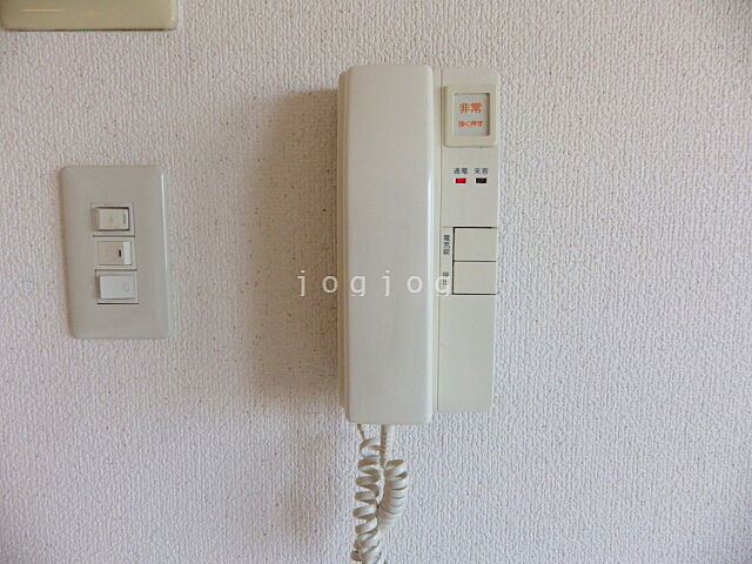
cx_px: 376
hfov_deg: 76.4
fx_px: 478
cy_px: 282
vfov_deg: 61.1
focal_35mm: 22
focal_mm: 4
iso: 100
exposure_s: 1/45
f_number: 3.1
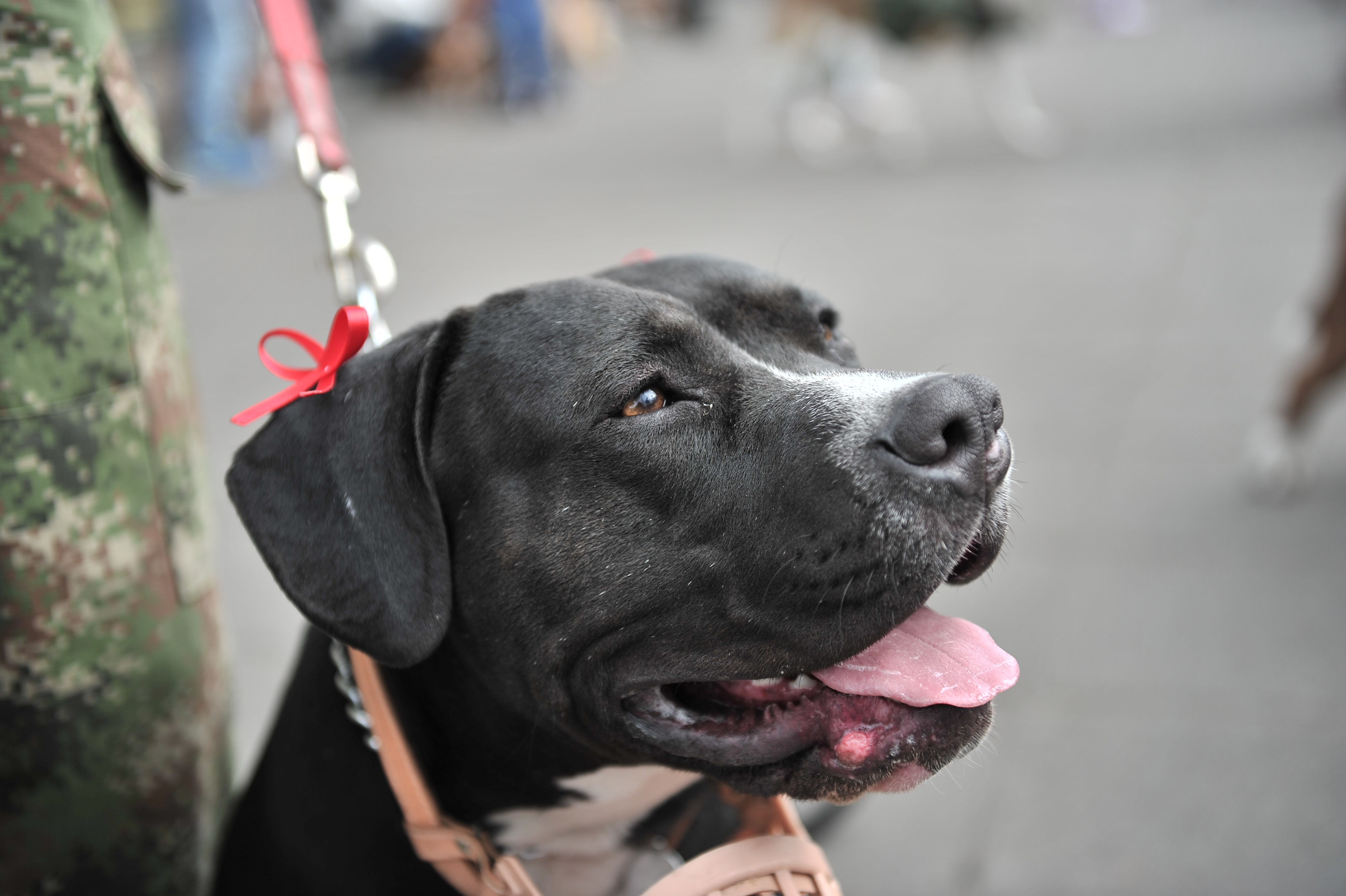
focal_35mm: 48
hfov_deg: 41.1
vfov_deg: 28.0
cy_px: 448
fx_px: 1793
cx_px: 673
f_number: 2.8
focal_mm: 48
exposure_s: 1/500
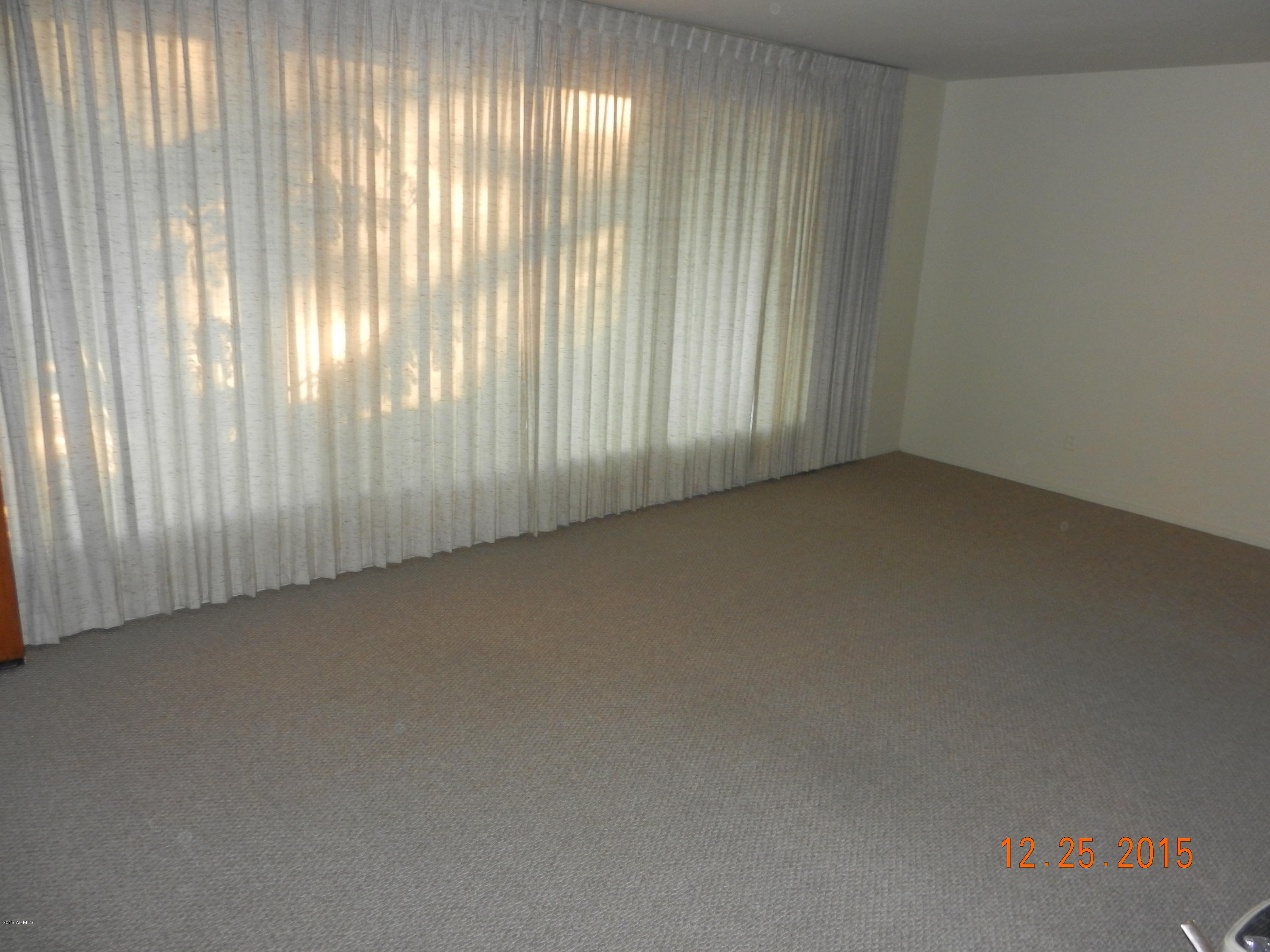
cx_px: 635
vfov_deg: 54.9
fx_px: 917
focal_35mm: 25
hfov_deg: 69.4
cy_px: 476
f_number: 3.5
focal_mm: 4.5
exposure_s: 1/30
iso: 280
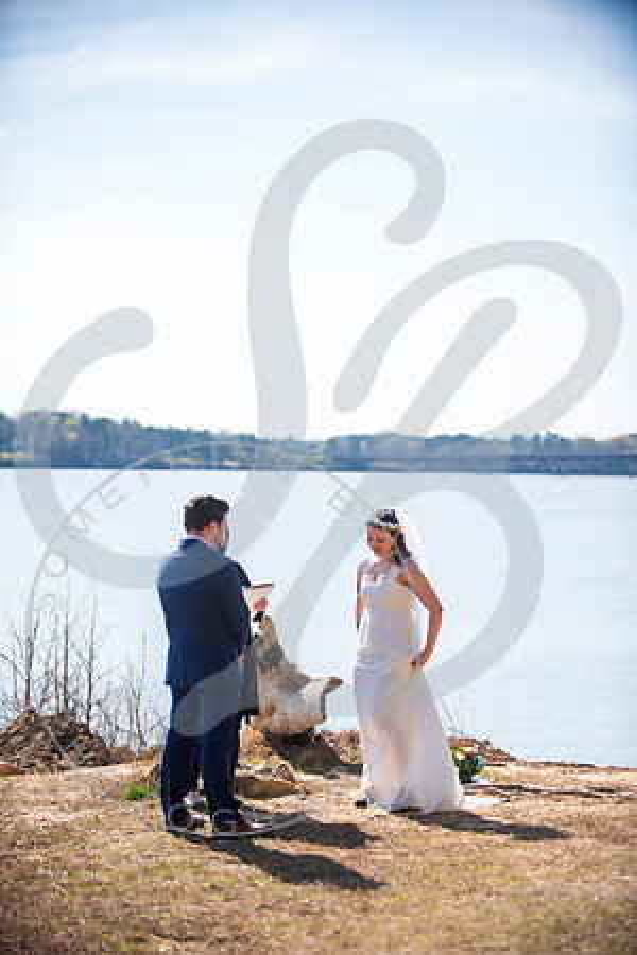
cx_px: 318
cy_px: 478
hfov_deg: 15.9
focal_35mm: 86
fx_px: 2282
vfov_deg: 23.6
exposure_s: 1/1000
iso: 100
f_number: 2.8
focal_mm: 86
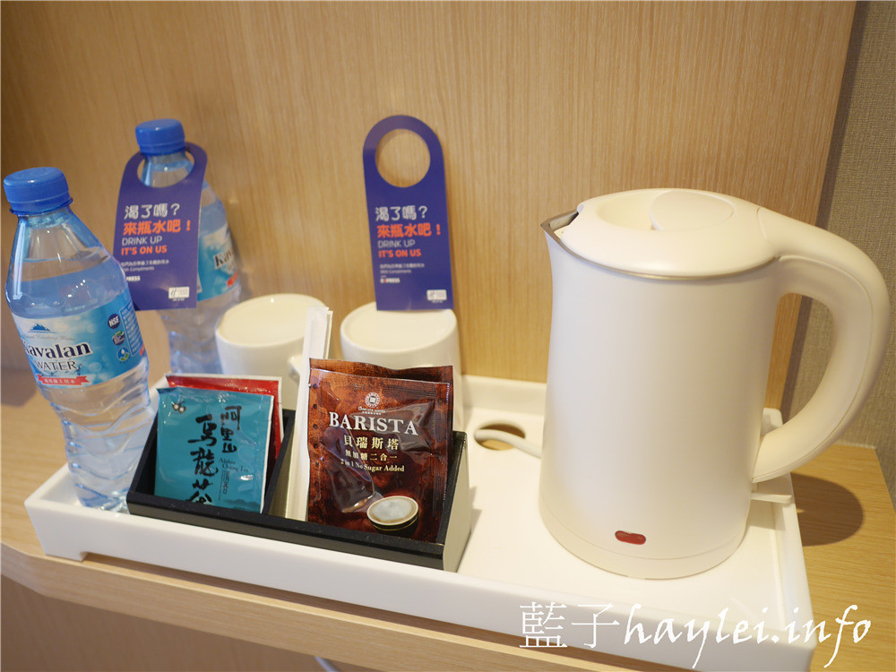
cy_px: 336
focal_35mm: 30
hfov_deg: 60.0
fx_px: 777
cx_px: 448
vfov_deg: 46.8
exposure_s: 1/60
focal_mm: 15
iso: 320
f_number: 1.7
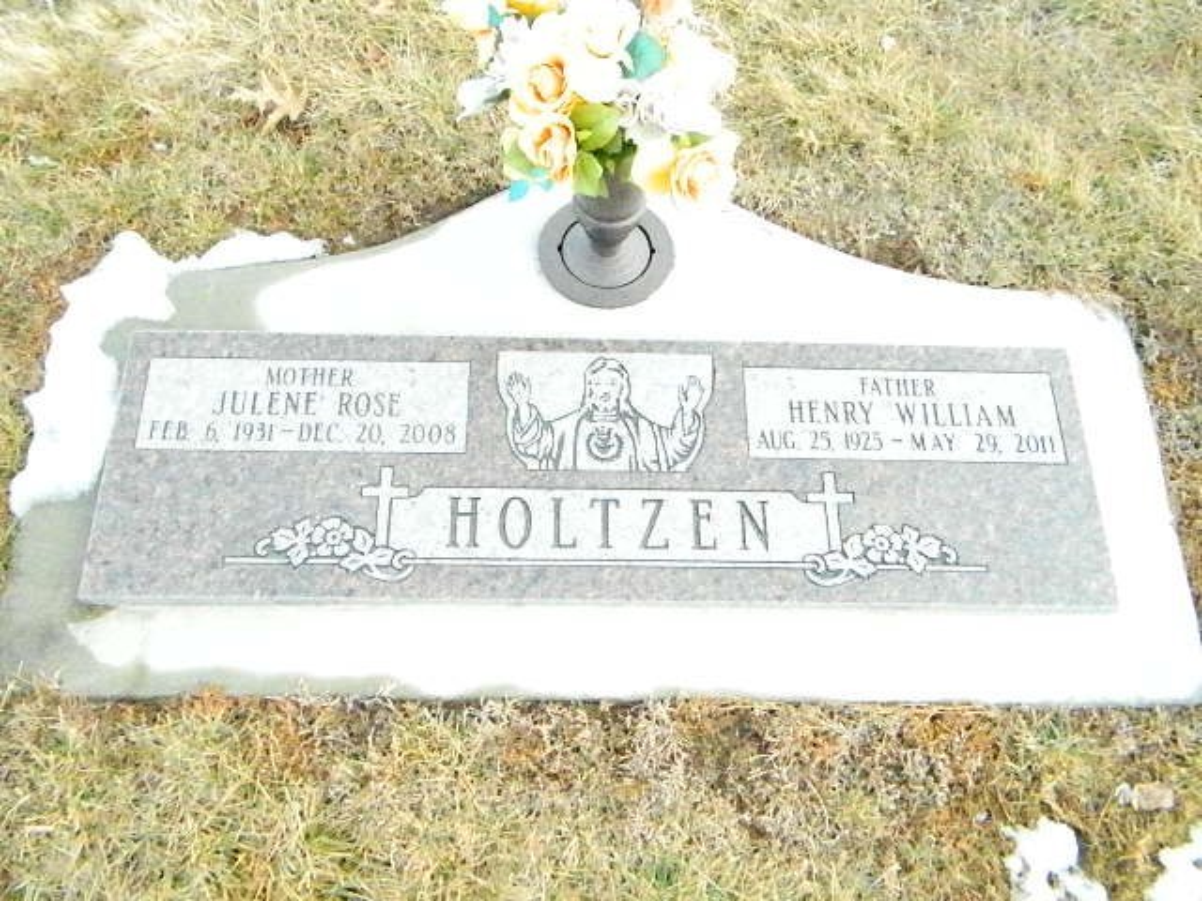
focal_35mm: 31
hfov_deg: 58.4
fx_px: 1076
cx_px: 601
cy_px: 450
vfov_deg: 45.4
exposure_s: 1/1000
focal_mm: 5.6
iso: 6400
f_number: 9.1
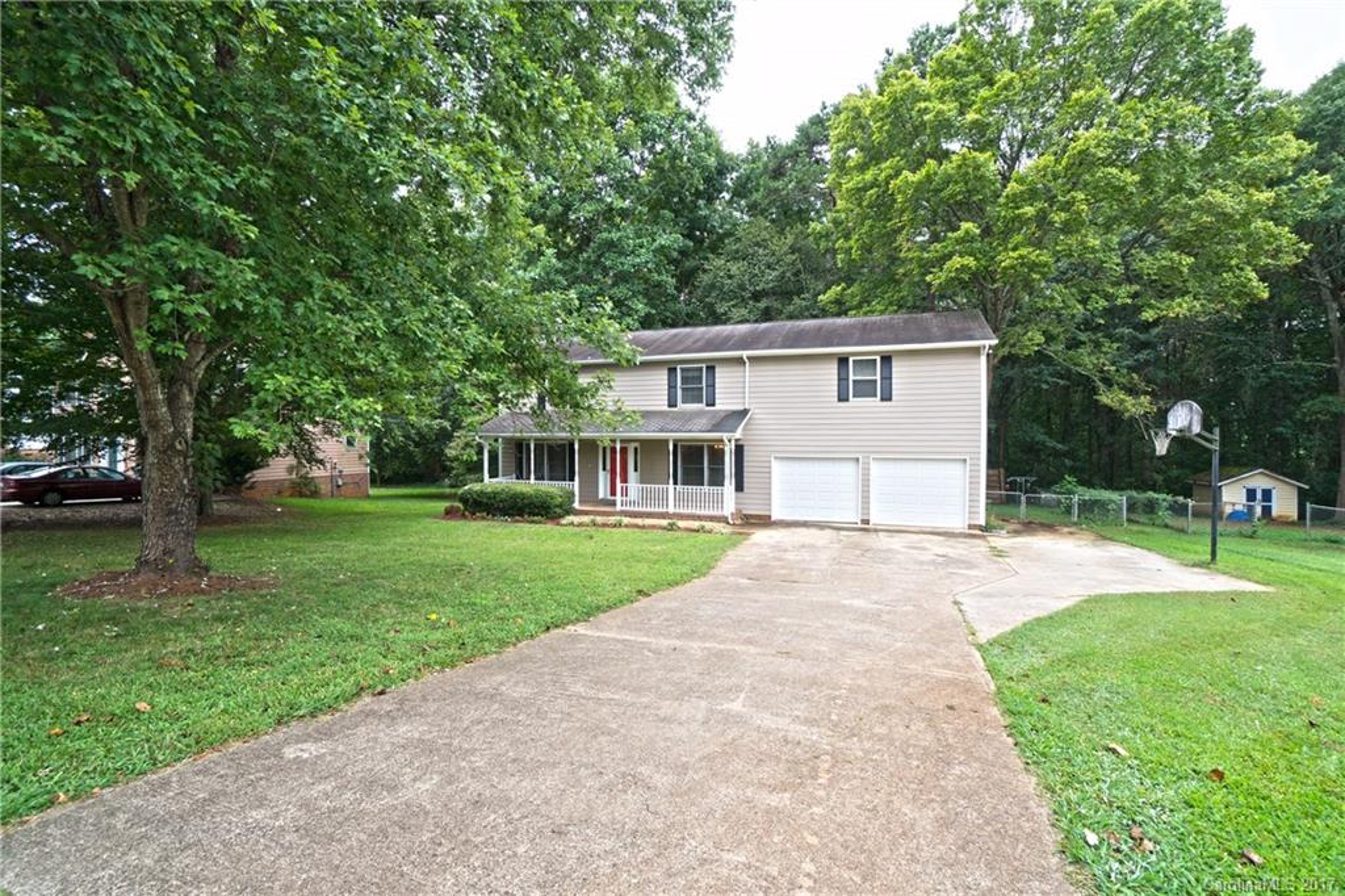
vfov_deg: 77.3
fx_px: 560
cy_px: 448
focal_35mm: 15
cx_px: 672
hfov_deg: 100.4
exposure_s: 1/60
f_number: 8
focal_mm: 10
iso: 400
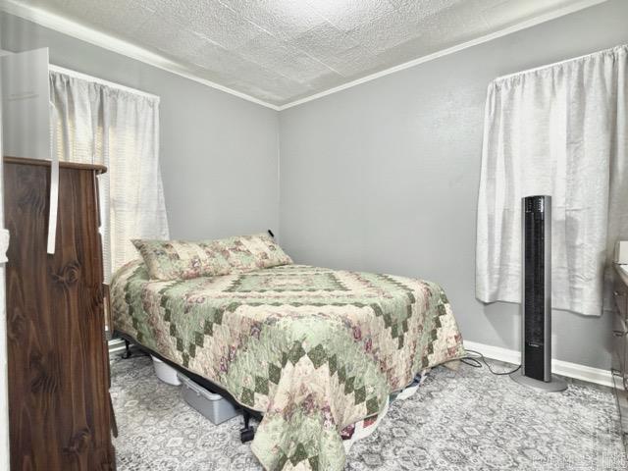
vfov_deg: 74.7
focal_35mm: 17
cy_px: 236
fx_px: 308
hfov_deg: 91.0
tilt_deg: -0.8
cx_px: 314
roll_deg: -0.1
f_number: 2.2
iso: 200
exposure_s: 1/30
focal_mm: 2.22
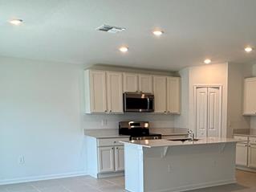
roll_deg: +0.4
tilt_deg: -8.4
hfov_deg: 40.3
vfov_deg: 30.9
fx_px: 333
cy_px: 167
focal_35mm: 45
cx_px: 205
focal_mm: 2.22
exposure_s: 1/120
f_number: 2.2
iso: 100
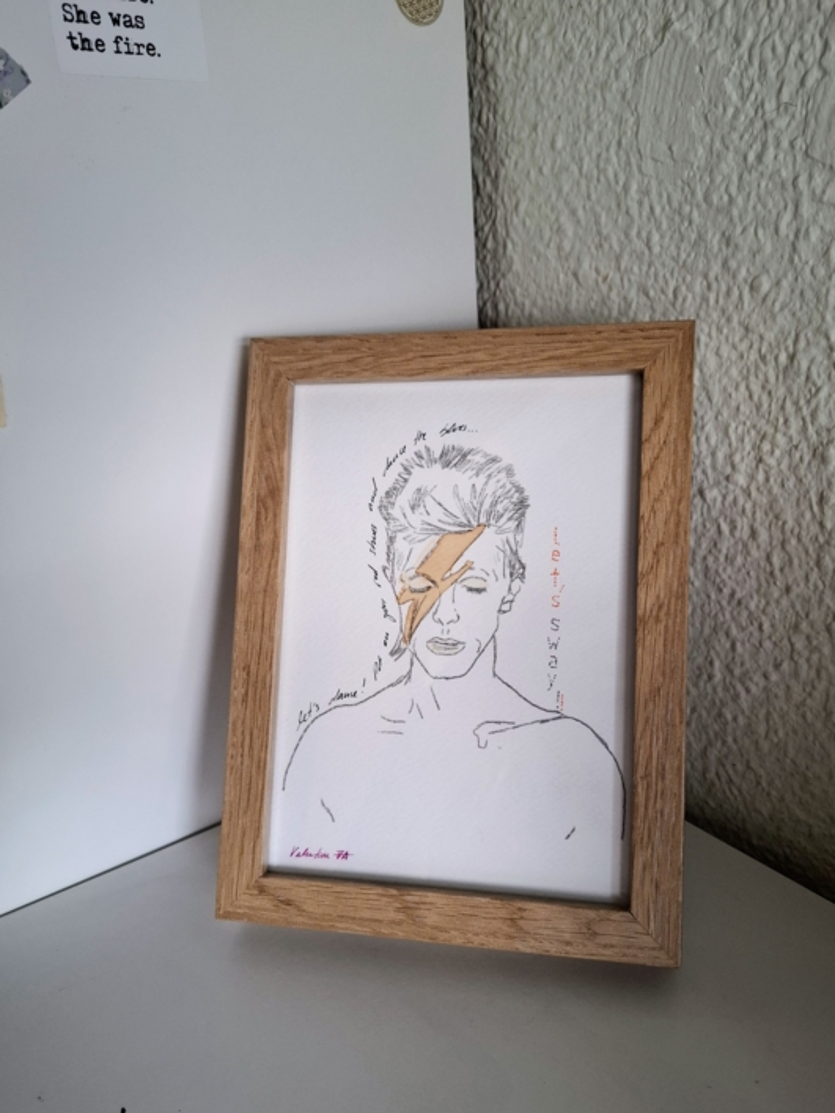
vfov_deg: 73.9
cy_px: 556
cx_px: 418
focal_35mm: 23
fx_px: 740
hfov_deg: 58.9
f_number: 1.8
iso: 160
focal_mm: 5.54
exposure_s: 1/60
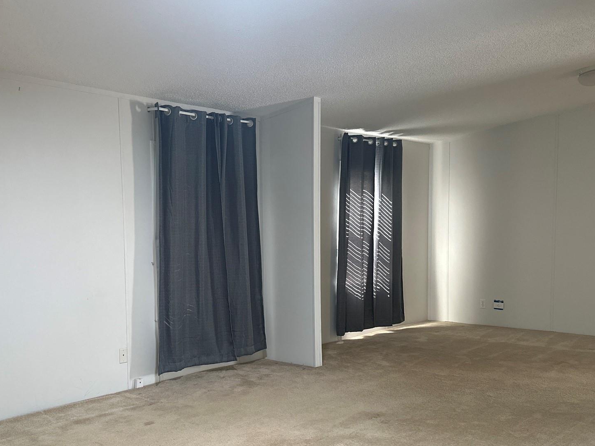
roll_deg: +0.8
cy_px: 282
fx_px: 584
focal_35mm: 34
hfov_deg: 53.1
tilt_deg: -5.8
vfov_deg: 41.4
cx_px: 207
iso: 320
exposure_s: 1/60
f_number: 1.78
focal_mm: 6.86
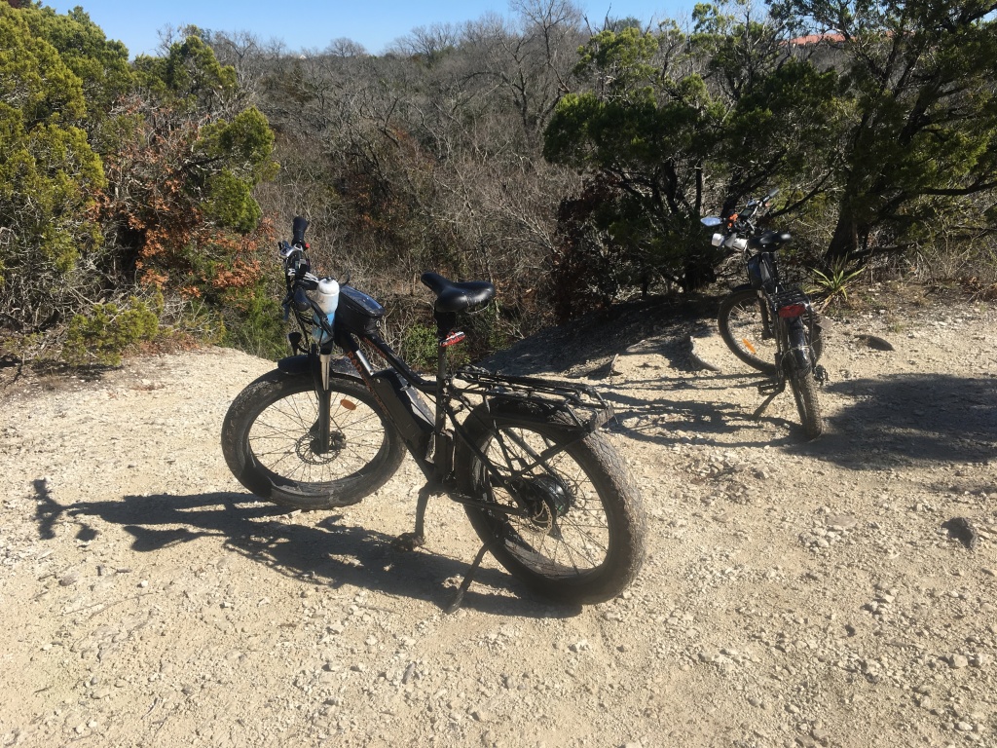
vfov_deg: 48.2
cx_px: 498
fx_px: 835
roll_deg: +2.3
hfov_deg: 61.7
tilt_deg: -20.3
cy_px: 374
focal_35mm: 29
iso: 25
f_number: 2.2
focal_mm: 4.15
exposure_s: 1/1374
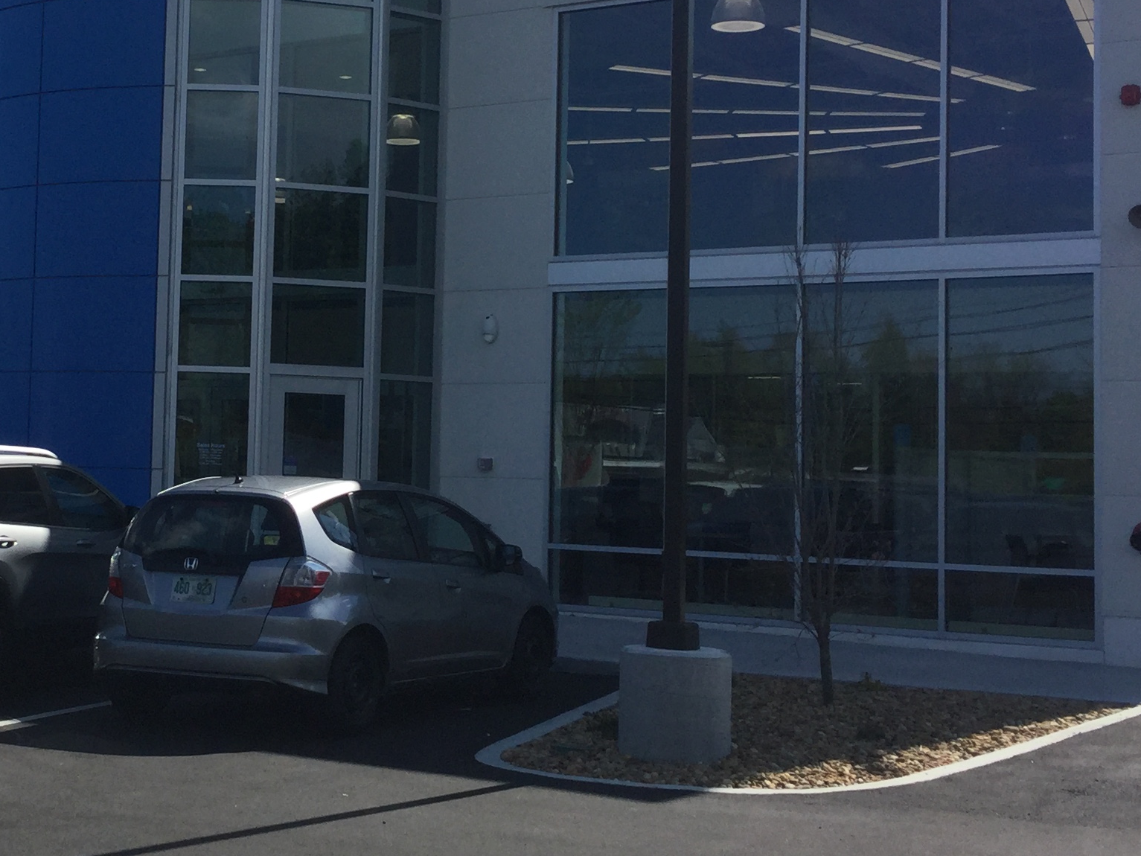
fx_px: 2176
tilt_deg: +3.5
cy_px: 295
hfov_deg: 28.9
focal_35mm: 66
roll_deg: -0.8
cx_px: 261
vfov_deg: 22.2
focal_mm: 3.3
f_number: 2.4
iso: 25
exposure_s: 1/1538
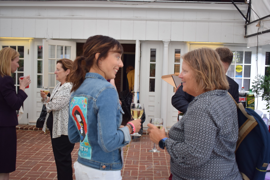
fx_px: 281
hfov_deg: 51.3
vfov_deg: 35.5
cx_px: 135
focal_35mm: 38
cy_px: 90
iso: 560
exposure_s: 1/60
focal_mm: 25
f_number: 4
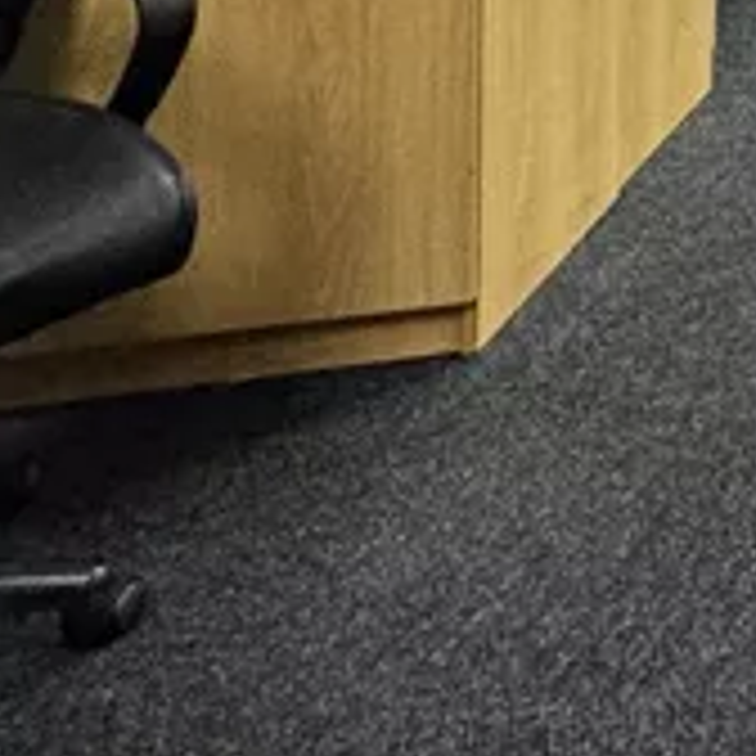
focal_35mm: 59
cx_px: 1760
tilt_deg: -1.8
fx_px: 1458
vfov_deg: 22.2
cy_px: -468
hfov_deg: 15.8
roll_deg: -1.5
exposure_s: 1/50
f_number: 2.2
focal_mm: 2.22
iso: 160
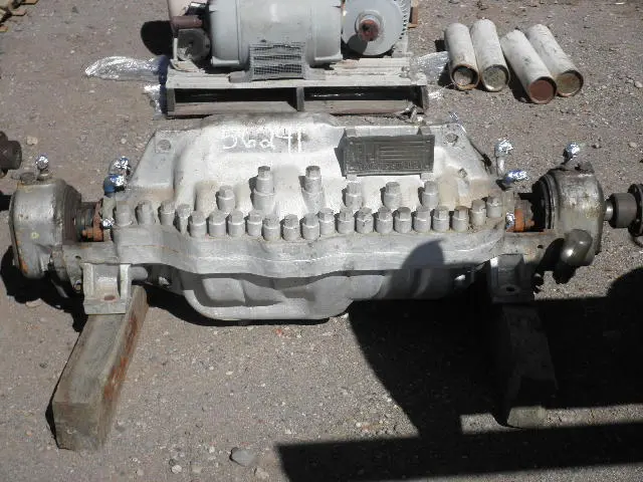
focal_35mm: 59
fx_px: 1096
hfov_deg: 32.7
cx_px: 322
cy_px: 241
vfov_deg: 24.8
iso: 64
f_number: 10.7
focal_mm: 10.5
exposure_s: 1/160
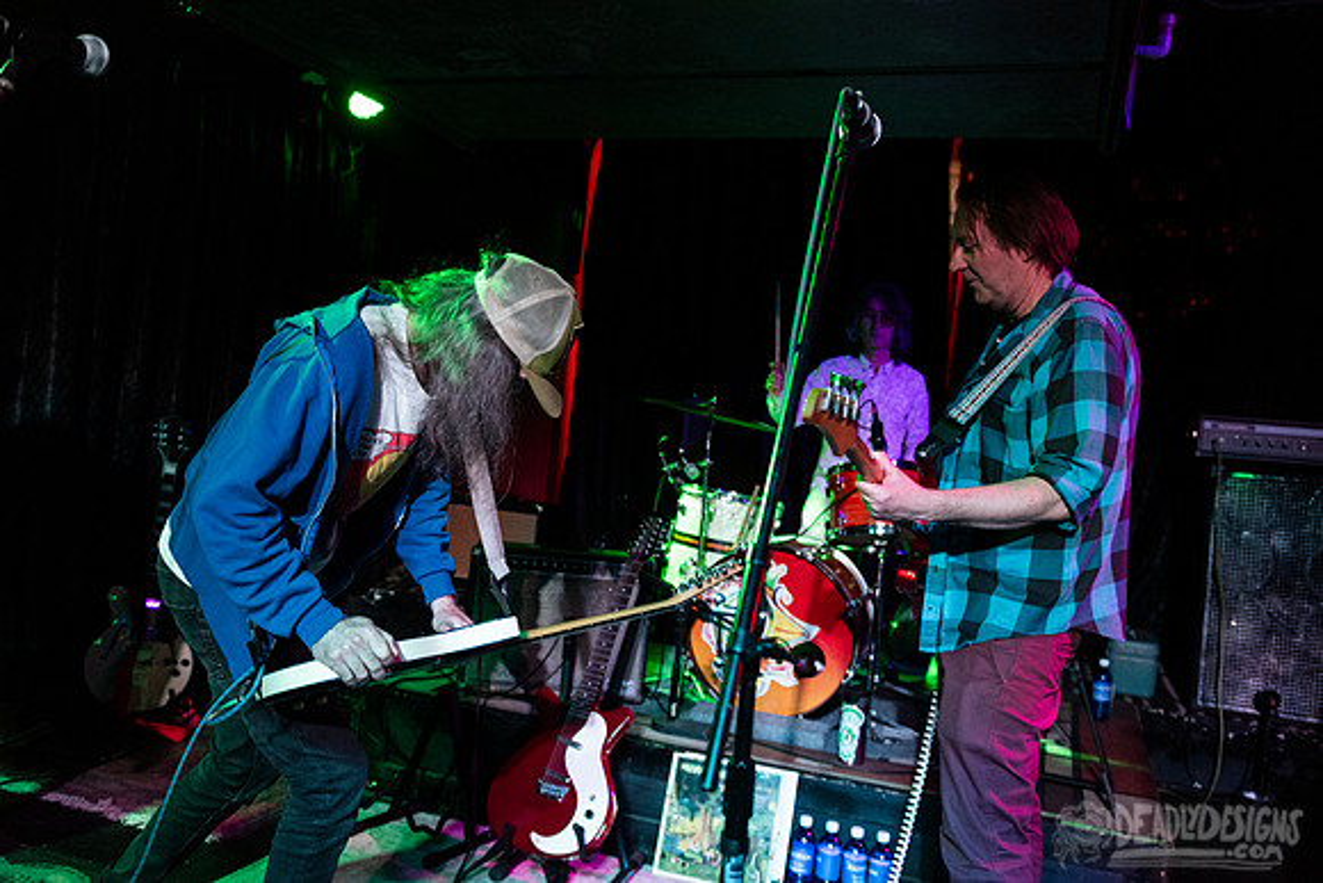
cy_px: 411
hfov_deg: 60.2
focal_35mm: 31
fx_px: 1140
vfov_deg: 42.3
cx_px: 662
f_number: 3.2
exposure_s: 1/125
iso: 2500
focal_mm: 29
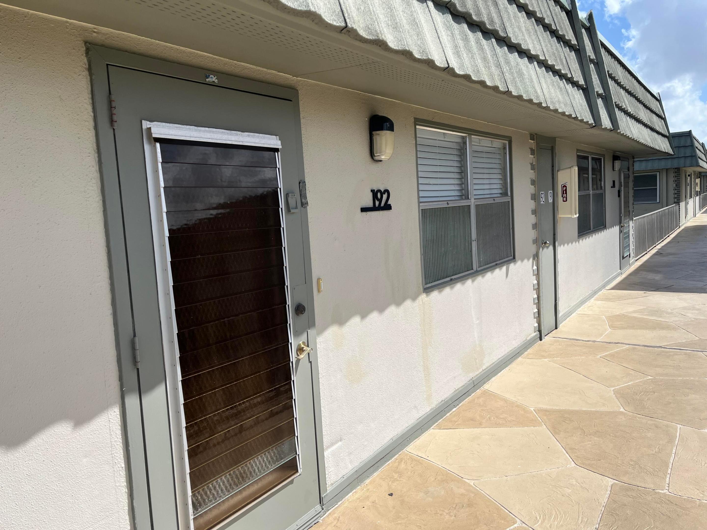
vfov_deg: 53.1
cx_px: 354
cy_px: 265
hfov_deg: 67.3
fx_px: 531
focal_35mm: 26
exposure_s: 1/5319
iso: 50
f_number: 1.6
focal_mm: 5.1
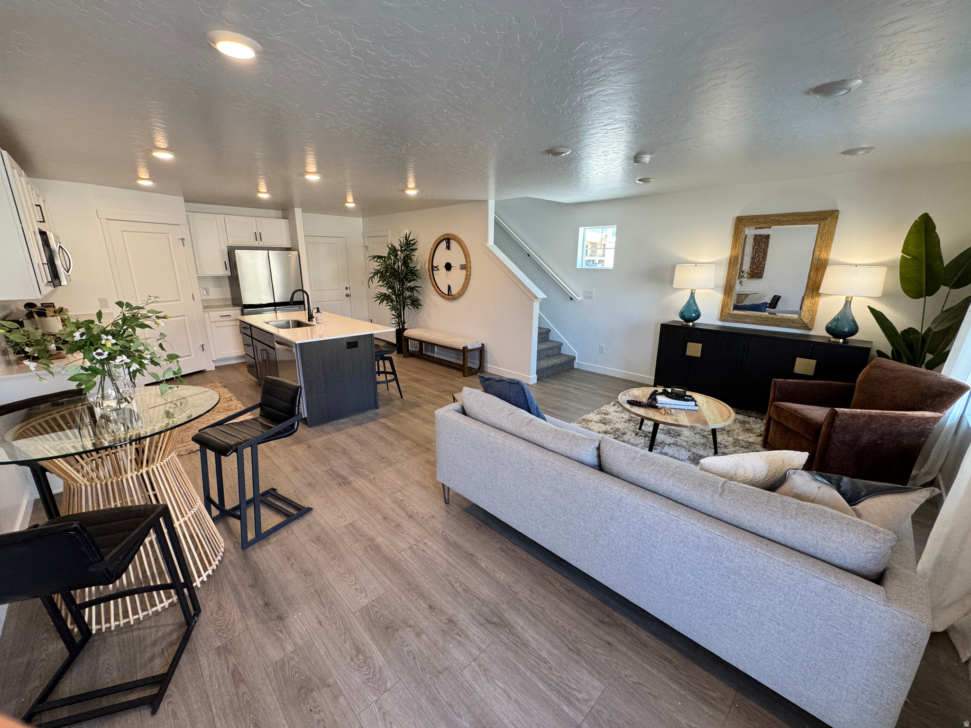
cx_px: 486
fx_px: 393
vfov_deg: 85.7
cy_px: 364
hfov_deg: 102.1
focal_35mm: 14
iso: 200
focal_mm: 2.22
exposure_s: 1/120
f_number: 2.2
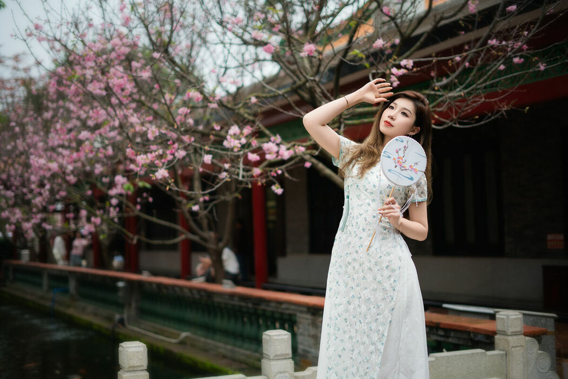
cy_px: 190
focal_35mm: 50
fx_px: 789
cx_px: 284
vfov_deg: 27.0
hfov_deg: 39.6
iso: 100
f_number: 1.8
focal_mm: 50
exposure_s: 1/320
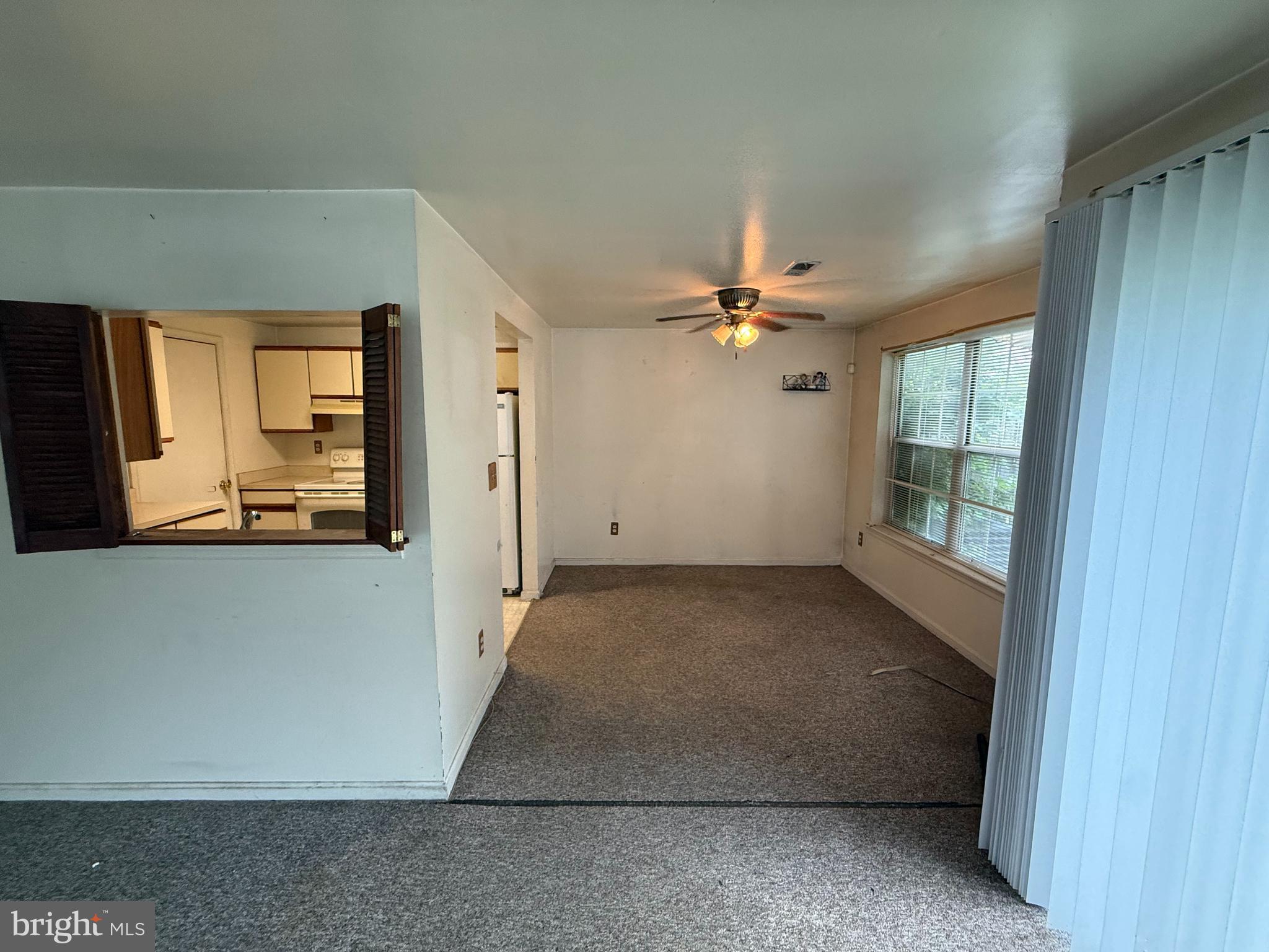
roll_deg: -0.1
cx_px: 634
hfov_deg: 102.1
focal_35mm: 14
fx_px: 513
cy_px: 476
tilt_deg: -6.6
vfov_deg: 85.7
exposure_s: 1/60
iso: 320
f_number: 2.2
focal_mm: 2.22
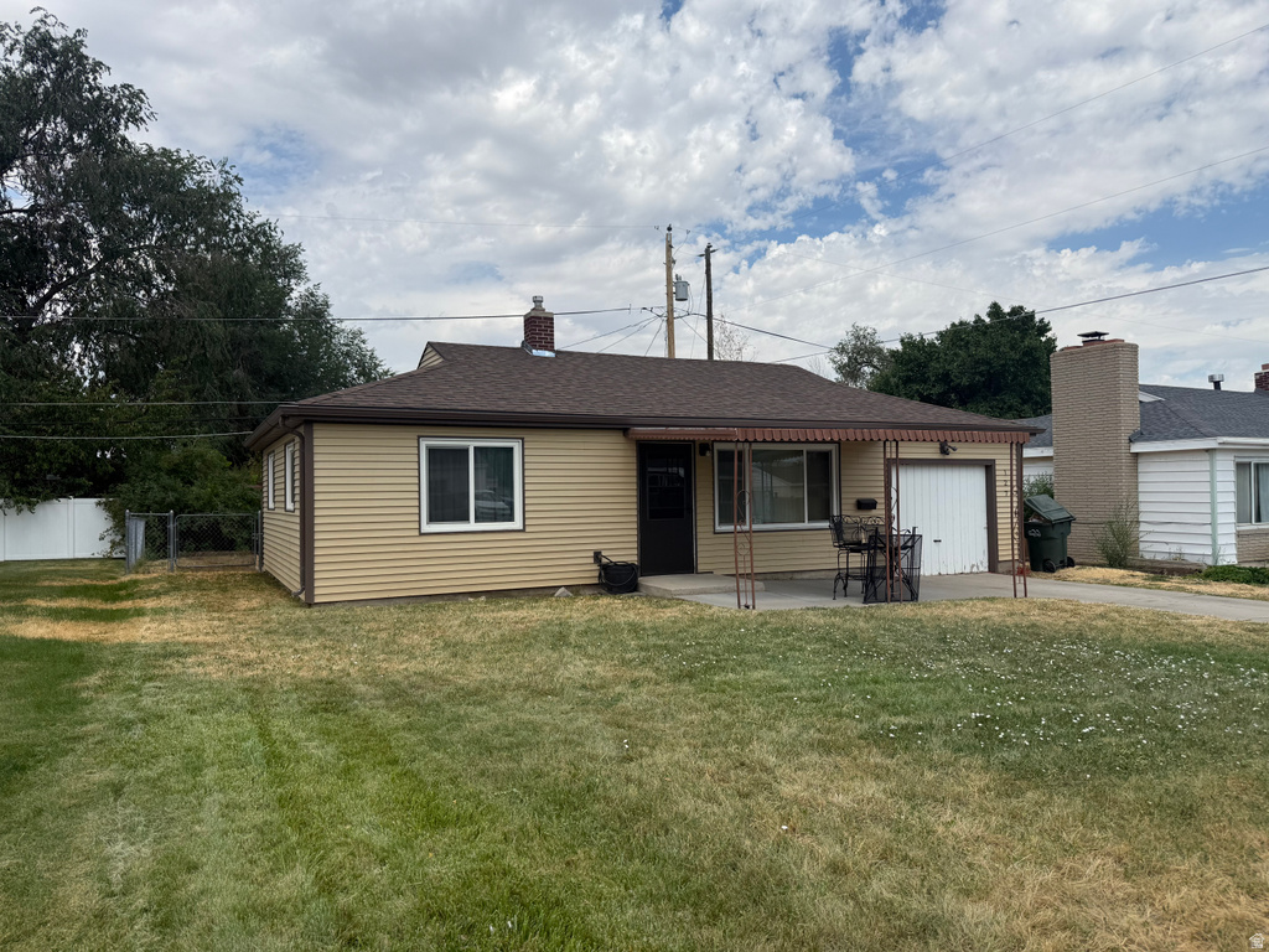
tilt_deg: +0.4
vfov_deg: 56.8
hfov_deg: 71.6
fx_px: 880
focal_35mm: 24
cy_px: 476
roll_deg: +0.6
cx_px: 634
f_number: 1.78
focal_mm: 6.76
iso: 80
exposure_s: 1/6173
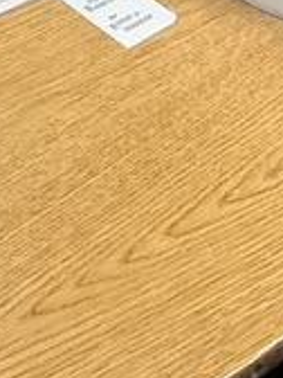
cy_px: -477
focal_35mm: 177
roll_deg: -2.7
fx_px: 1929
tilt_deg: -24.1
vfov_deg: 10.0
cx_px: -279
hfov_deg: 8.0
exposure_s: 1/60
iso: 100
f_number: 1.8
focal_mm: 3
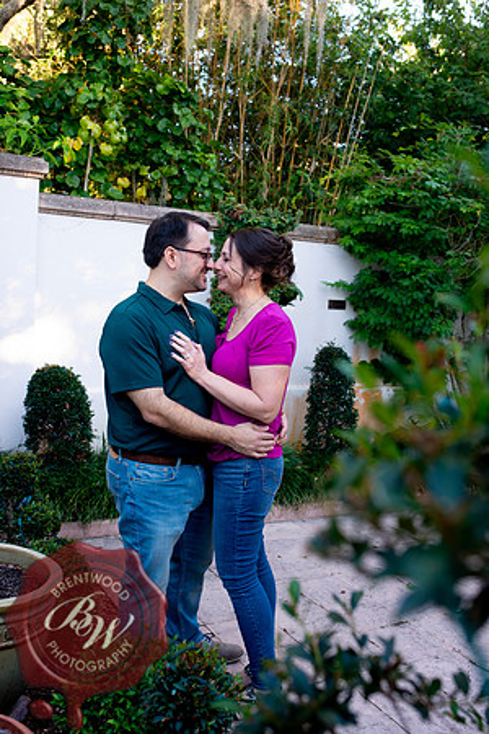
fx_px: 713
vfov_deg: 54.4
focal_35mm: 35
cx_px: 244
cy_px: 367
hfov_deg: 37.9
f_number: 4.5
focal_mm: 35
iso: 125
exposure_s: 1/40
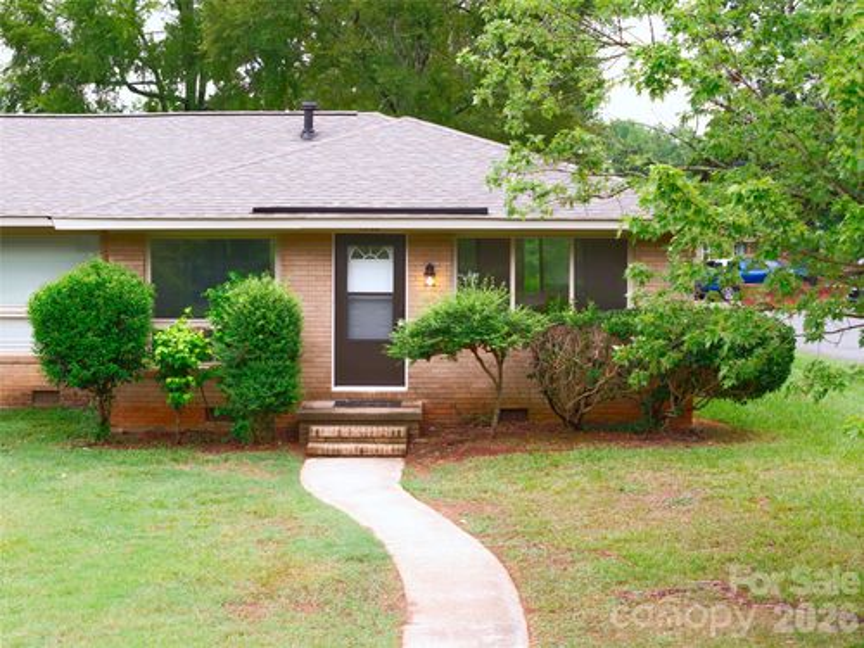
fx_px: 1747
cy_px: 324
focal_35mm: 70
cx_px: 432
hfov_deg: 27.8
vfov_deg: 21.0
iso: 100
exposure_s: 1/120
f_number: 2.8
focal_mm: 19.4
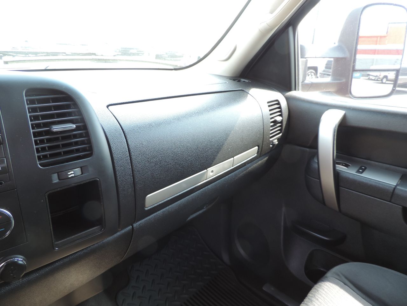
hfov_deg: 71.6
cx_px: 204
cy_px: 153
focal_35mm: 24
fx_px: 282
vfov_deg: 56.8
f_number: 3
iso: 110
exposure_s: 1/30
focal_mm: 4.3
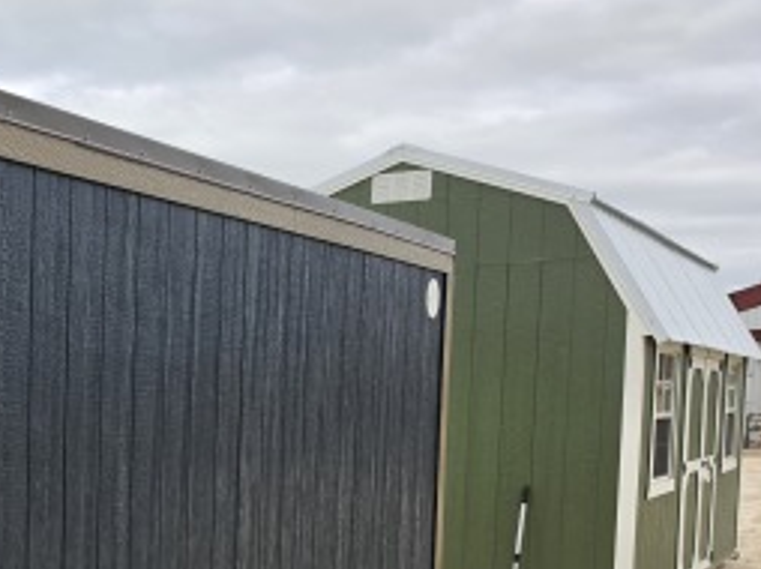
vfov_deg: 24.4
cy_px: 521
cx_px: -141
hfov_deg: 29.0
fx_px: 1274
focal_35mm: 58
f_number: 1.4
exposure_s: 1/5015
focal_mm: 6.5
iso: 64
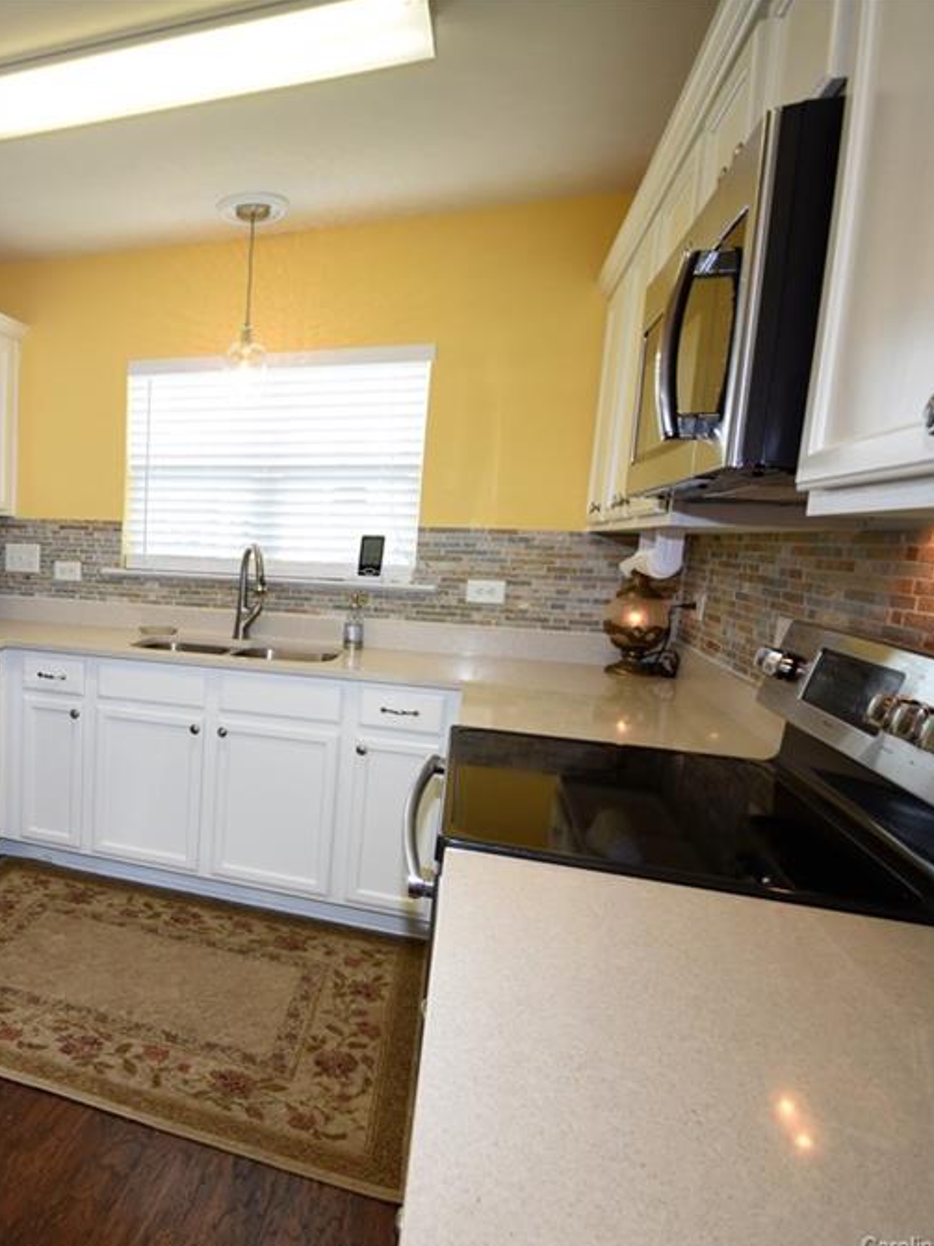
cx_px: 111
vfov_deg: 76.4
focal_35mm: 22
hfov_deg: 54.1
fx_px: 792
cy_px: 629
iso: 400
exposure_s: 1/60
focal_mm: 10
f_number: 5.6
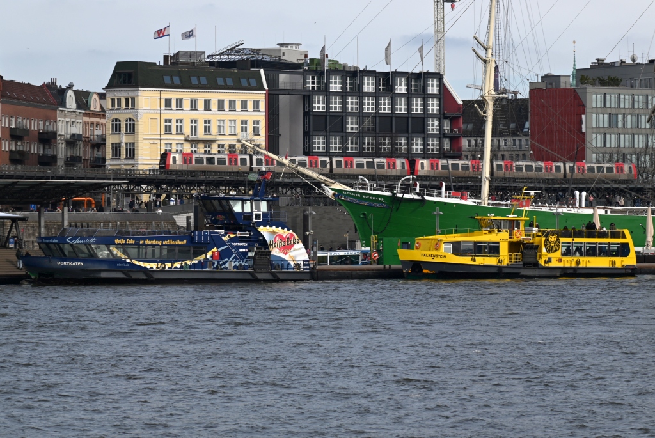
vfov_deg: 11.4
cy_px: 219
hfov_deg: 17.0
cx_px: 328
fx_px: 2185
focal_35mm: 120
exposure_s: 1/400
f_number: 7.1
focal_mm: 120
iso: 100
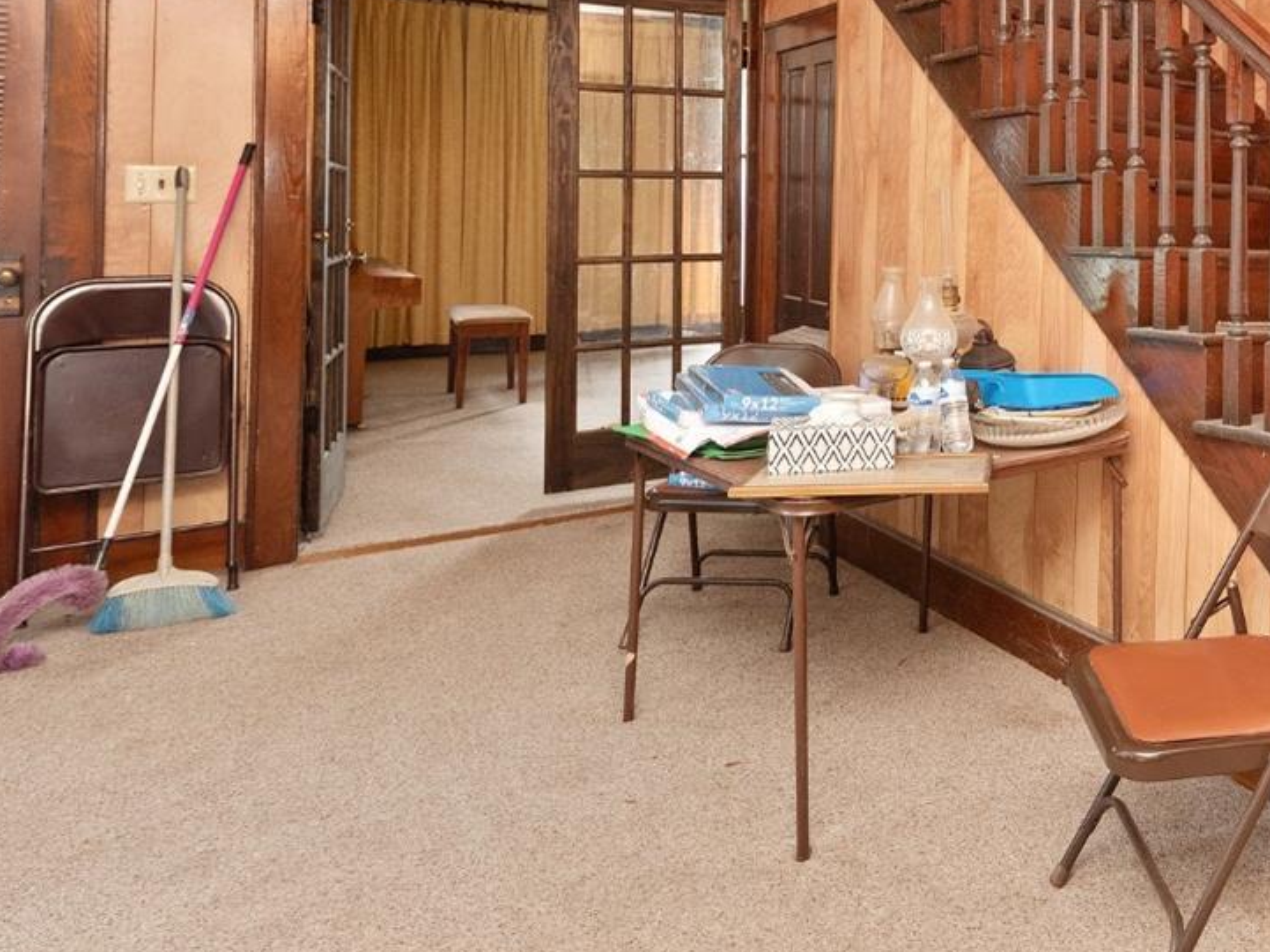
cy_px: 183
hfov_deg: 54.2
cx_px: 1171
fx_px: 1027
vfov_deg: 46.9
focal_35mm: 28
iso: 1000
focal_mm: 14
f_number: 5.6
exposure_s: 1/25
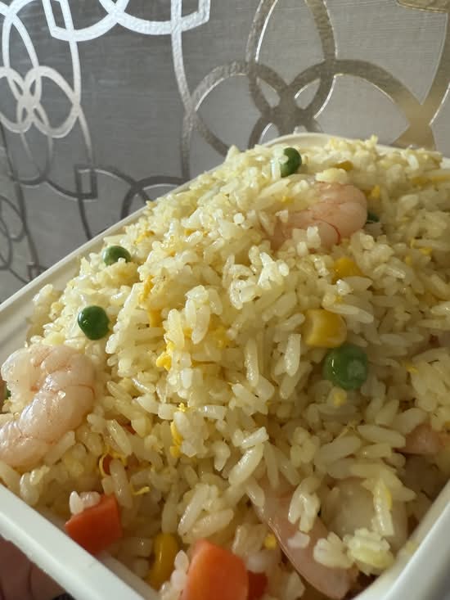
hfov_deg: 56.8
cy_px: 300
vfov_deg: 71.6
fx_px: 416
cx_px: 225
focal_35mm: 24
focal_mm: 2.22
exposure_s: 1/60
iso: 200
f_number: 2.2
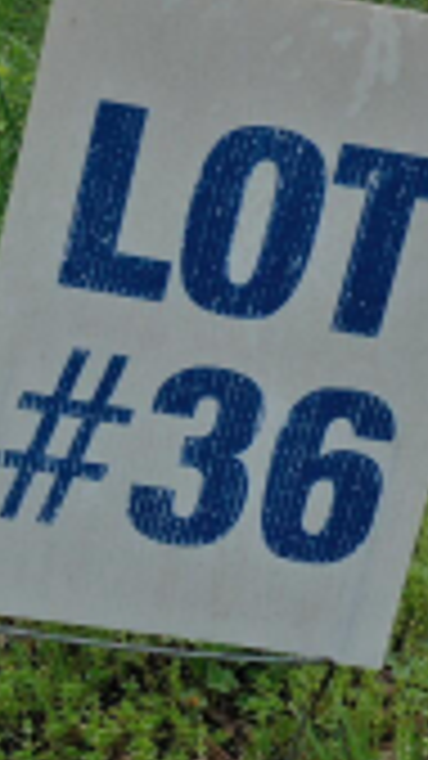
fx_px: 2624
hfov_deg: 9.3
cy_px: -144
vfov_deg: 15.9
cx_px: 99
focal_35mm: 130
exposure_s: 1/320
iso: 100
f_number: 5.6
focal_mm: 10.26
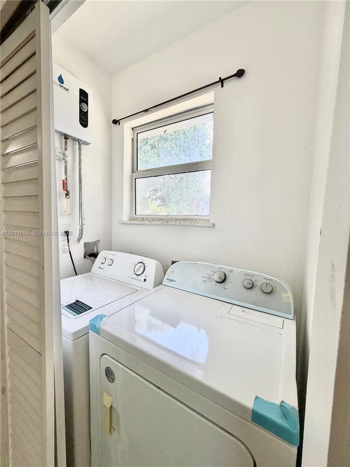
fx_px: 189
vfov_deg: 102.1
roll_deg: -1.3
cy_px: 234
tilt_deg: -4.6
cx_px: 175
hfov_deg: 85.7
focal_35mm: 14
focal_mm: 2.22
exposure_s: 1/121
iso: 125
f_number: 2.2
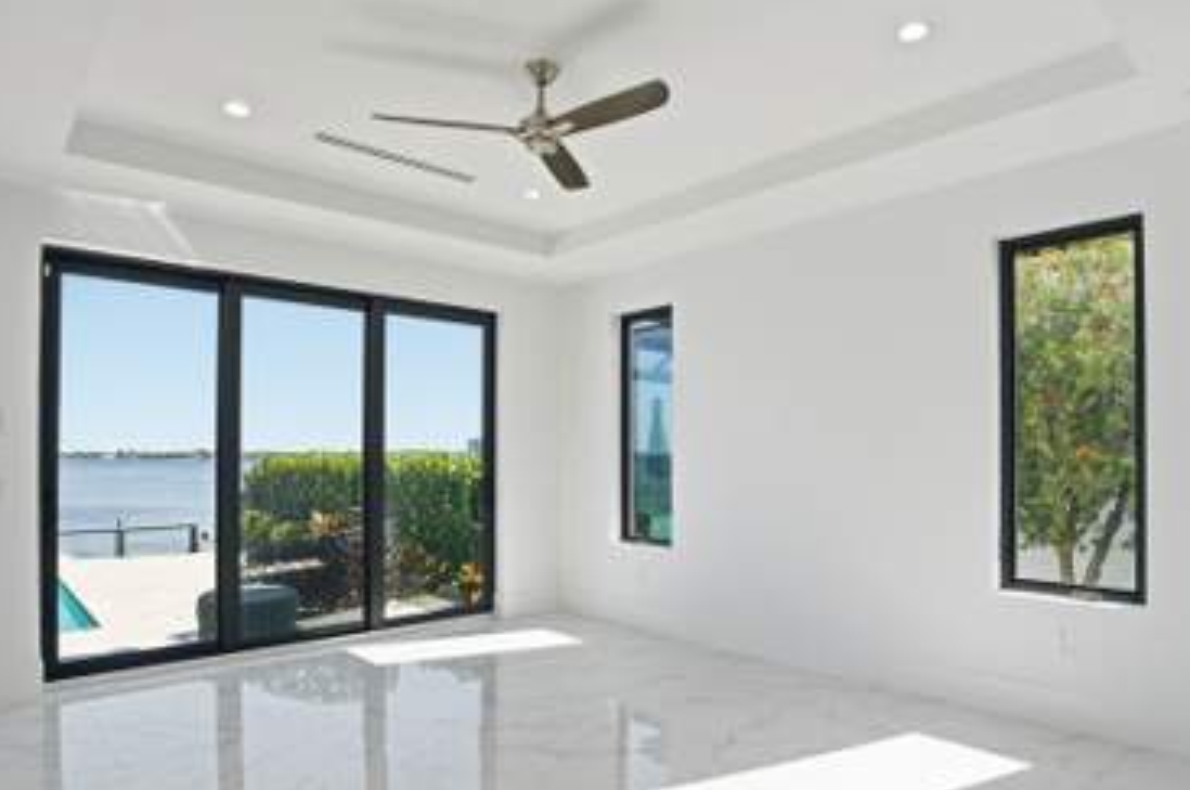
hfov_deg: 81.3
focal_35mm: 21
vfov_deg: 59.1
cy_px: 457
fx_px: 693
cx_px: 608
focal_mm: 16
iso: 400
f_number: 9
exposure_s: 1/6400
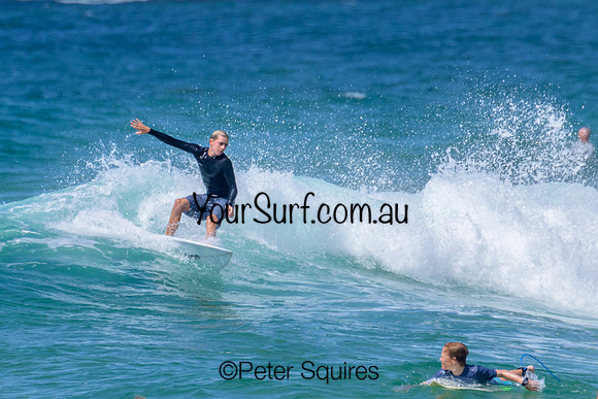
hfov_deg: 1.9
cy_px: 203
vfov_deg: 1.3
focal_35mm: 1087
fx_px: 18056
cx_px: 192
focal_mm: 800
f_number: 11
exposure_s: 1/2000
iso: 720
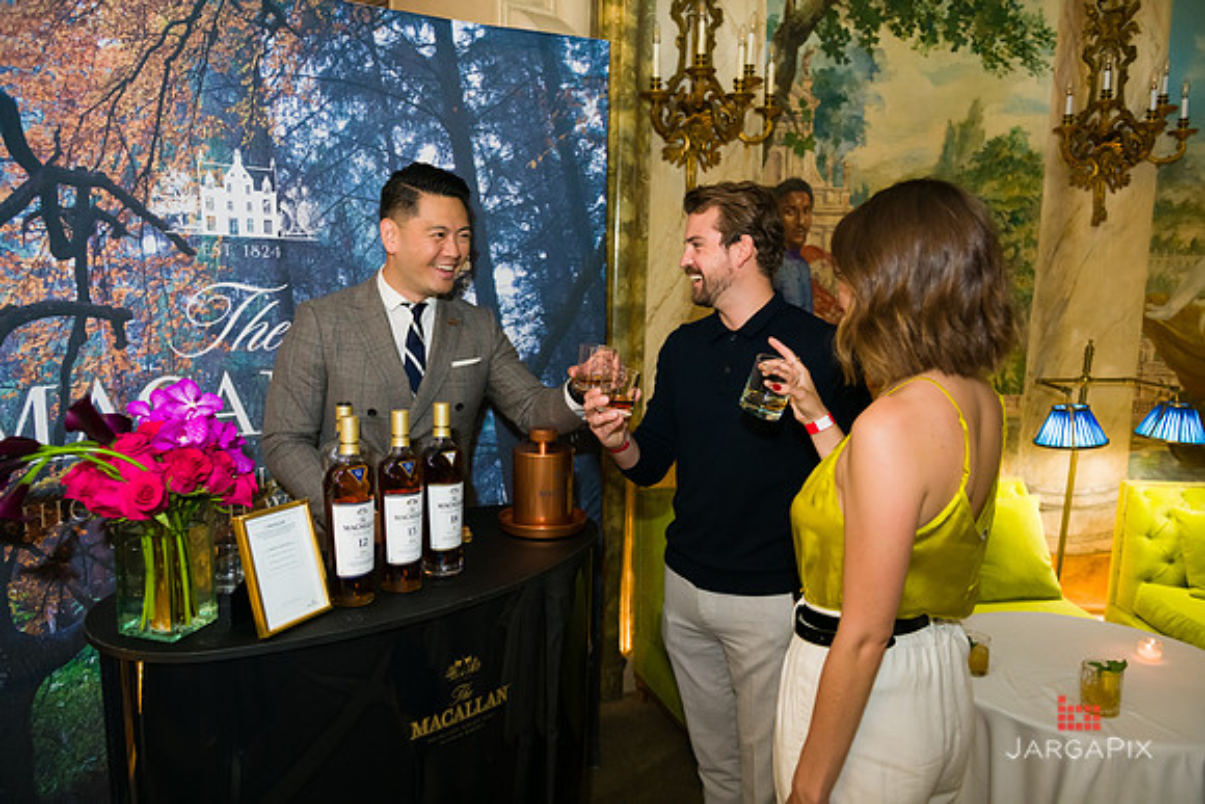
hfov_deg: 73.7
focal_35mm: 24
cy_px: 402
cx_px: 602
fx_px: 803
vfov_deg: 53.2
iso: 1600
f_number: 3.2
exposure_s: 1/125
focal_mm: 24
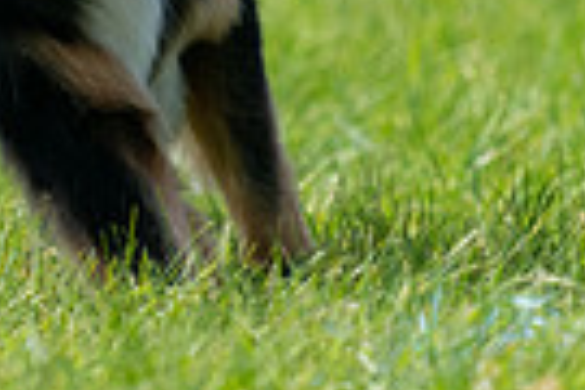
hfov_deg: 1.0
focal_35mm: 2122
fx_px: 34480
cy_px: -232
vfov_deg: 0.6
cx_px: 342
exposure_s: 1/4000
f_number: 6.3
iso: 1600
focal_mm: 493
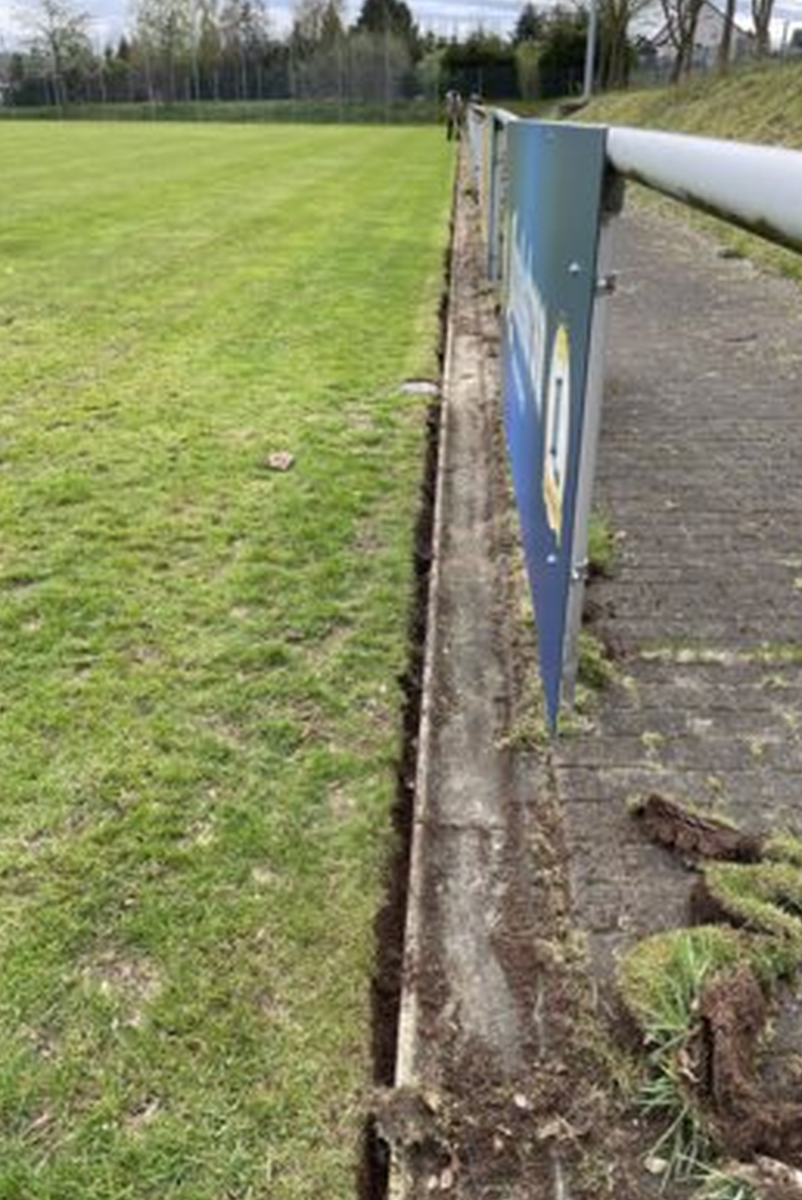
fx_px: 934
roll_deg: -0.3
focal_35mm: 28
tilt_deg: -26.7
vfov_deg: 65.4
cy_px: 603
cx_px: 407
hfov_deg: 46.5
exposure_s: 1/587
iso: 32
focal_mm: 4.2
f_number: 1.6
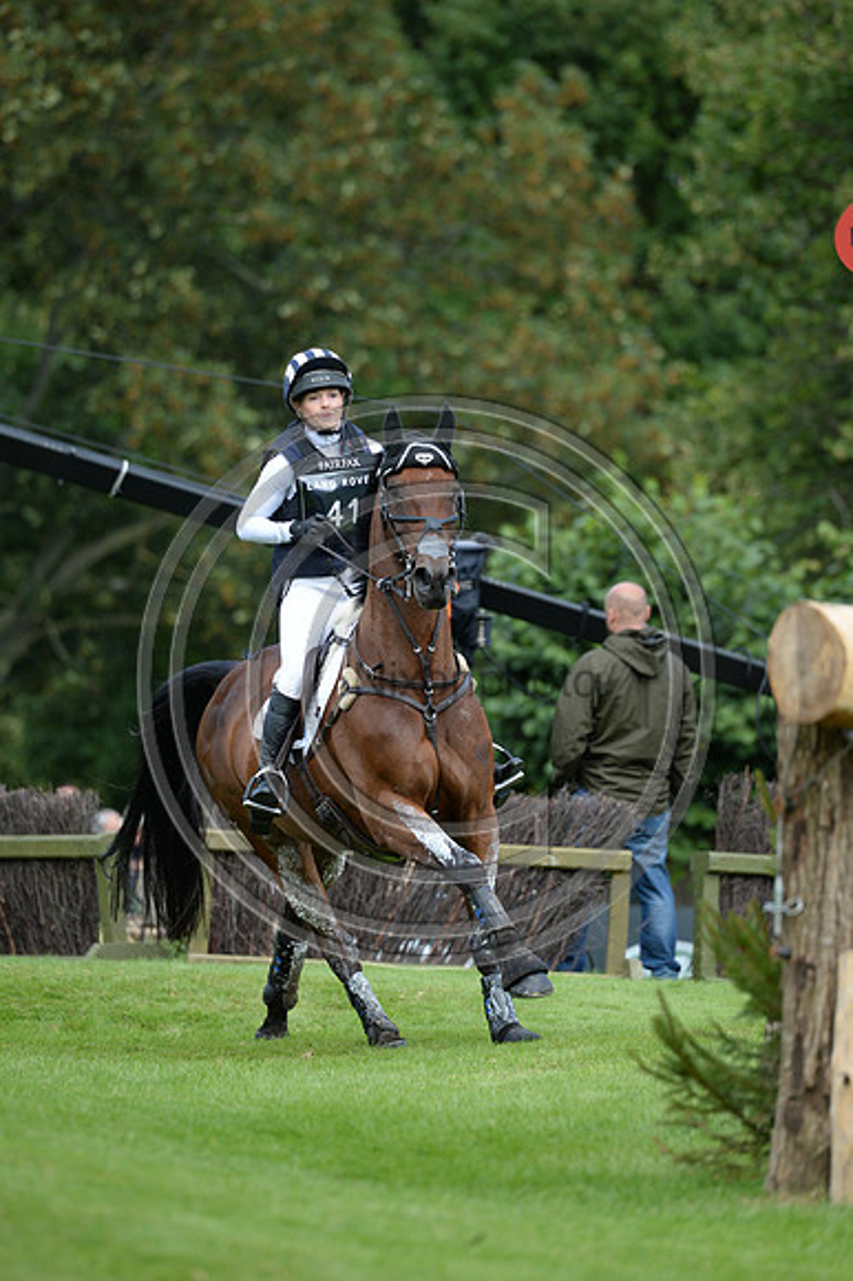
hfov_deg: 3.4
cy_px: 640
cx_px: 426
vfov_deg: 5.2
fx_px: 14233
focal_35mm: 400
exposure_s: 1/1000
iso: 800
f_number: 6.3
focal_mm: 400
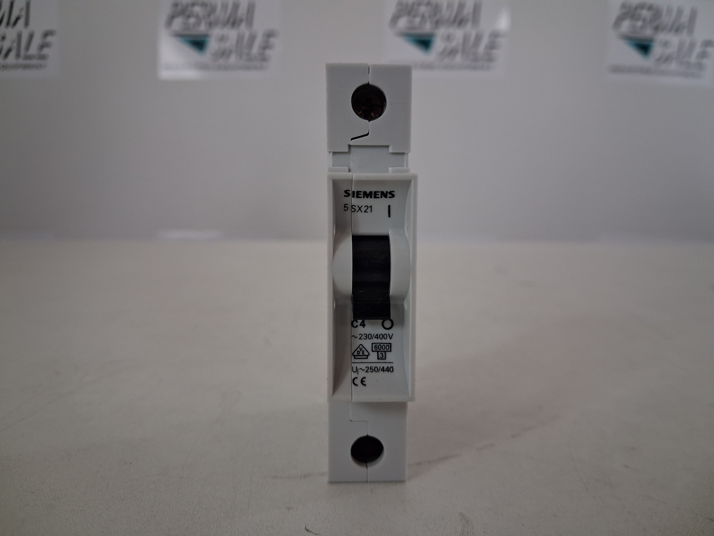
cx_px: 357
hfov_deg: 65.3
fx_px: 557
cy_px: 268
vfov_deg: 51.4
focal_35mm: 27
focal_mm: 4
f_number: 1.8
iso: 400
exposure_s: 1/50
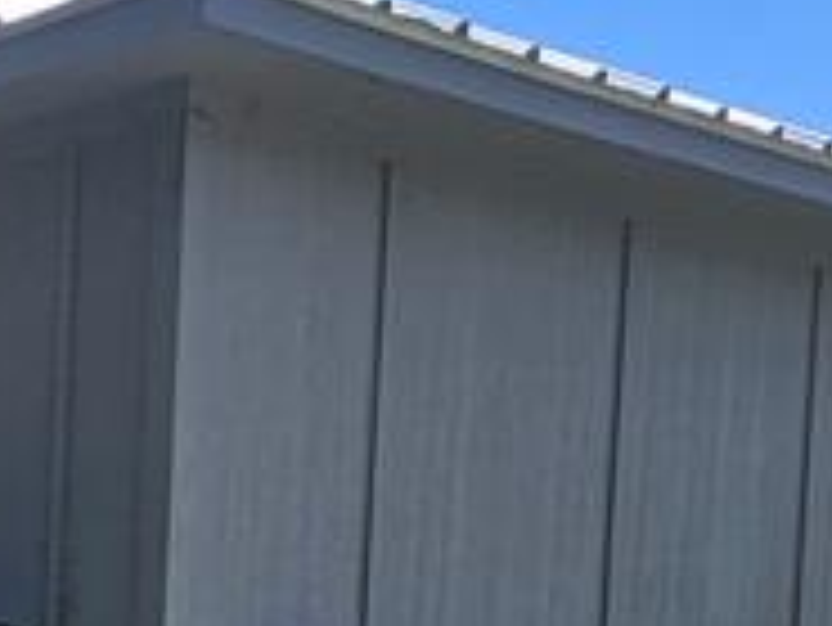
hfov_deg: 23.5
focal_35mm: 72
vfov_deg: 19.8
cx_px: -279
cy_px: 649
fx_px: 1732
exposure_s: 1/1173
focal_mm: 1.74
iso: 32
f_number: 2.2
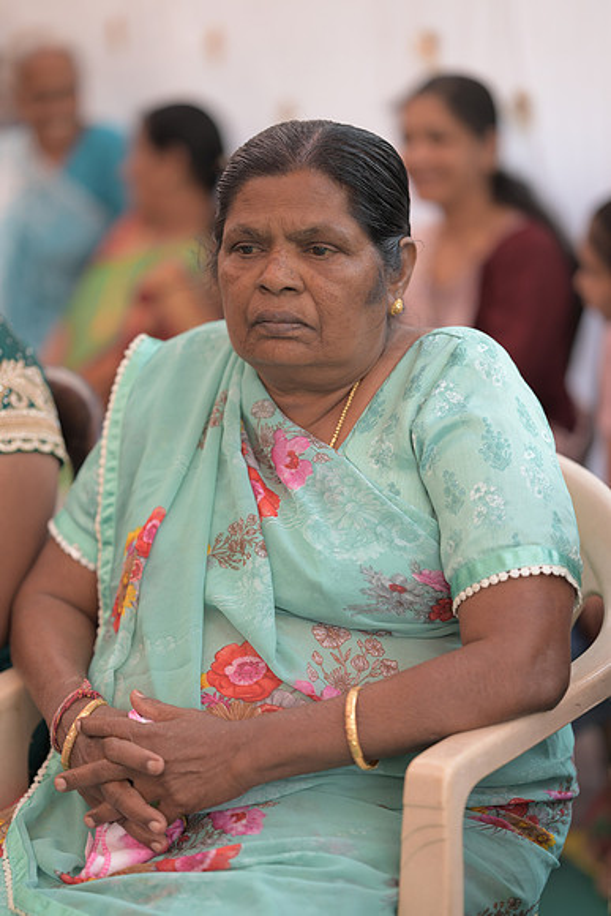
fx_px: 2162
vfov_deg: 23.9
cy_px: 458
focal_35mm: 85
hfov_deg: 16.1
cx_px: 306
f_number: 1.8
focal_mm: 85
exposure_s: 1/320
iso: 125
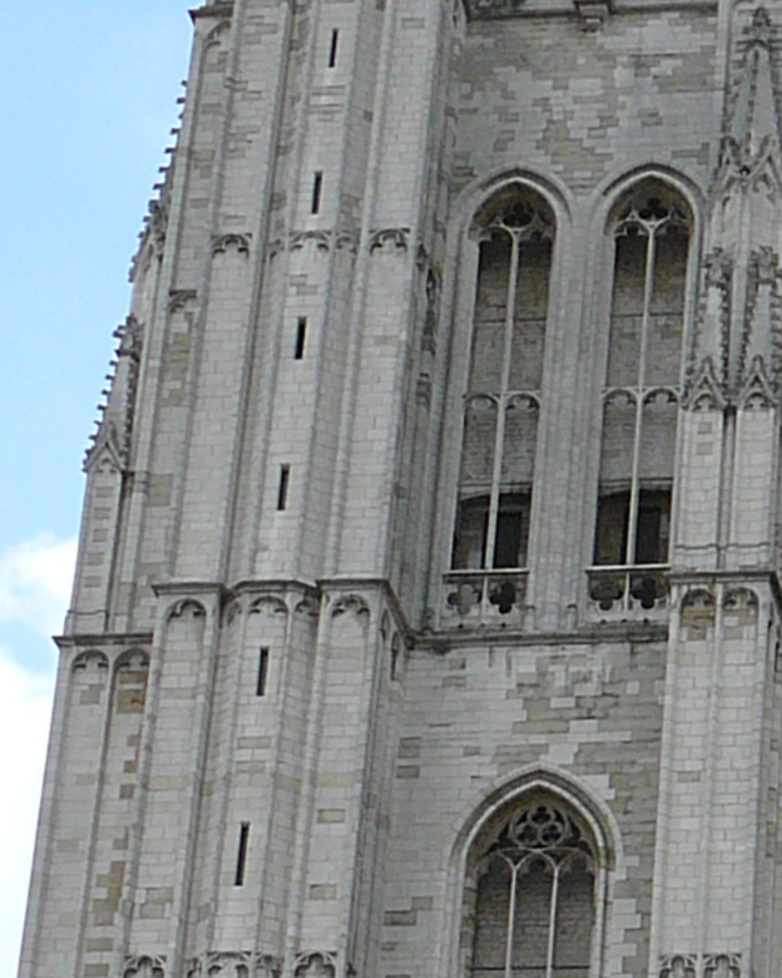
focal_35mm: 133
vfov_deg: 14.3
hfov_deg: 11.3
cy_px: 979
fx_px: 3850
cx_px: 1045
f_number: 5
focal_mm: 5.2
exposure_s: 1/400
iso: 80
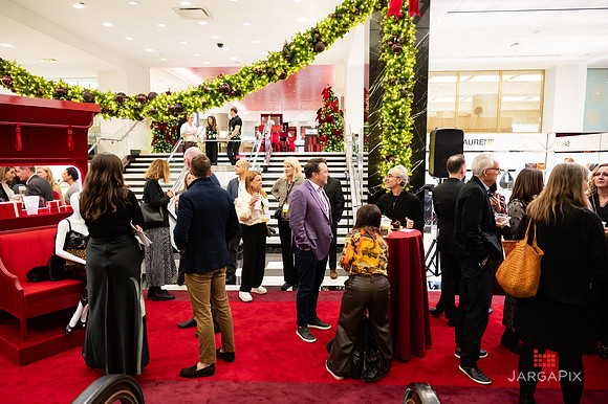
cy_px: 202
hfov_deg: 73.6
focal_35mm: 24
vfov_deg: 52.9
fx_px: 406
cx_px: 304
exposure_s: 1/160
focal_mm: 24
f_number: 3.2
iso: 1250
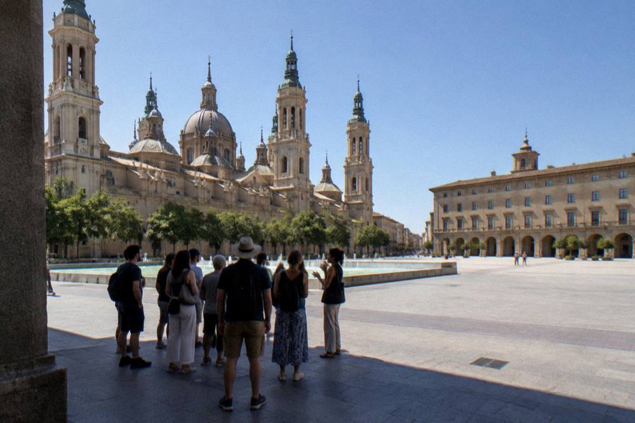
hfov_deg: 54.5
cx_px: 318
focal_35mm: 35
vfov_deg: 37.8
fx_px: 617
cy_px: 212
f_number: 10
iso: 500
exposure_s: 1/200
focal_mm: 35
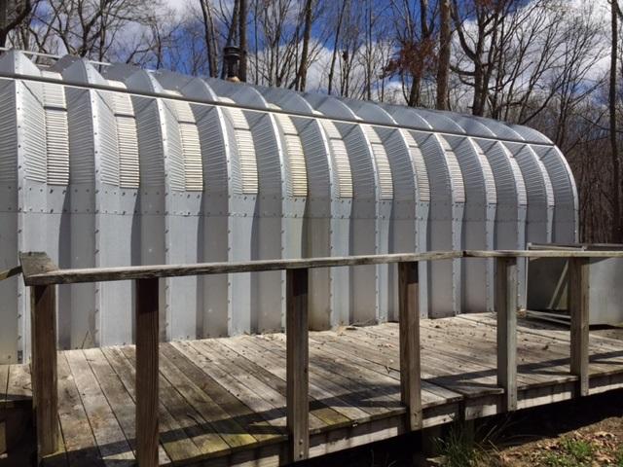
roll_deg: +0.4
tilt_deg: -0.1
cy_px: 234
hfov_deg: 61.7
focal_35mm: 29
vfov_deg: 48.2
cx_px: 312
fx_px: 522
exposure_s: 1/3968
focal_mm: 4.15
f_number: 2.2
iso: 32
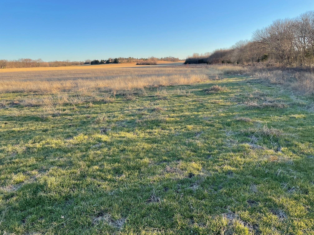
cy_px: 118
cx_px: 157
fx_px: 236
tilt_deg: -12.1
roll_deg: +2.4
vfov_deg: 53.1
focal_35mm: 26
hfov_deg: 67.3
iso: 32
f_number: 1.6
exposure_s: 1/940
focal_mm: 4.2
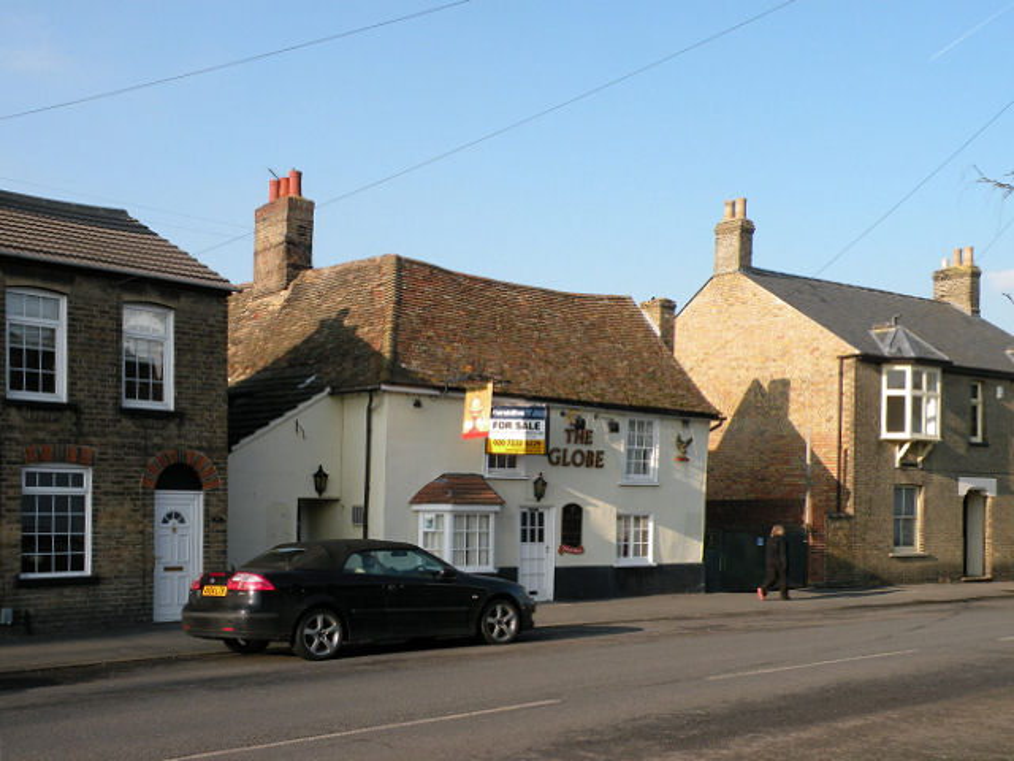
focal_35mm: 42
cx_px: 507
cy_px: 380
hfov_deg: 44.8
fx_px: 1230
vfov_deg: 34.3
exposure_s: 1/172
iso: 64
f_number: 5.6
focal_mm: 7.4
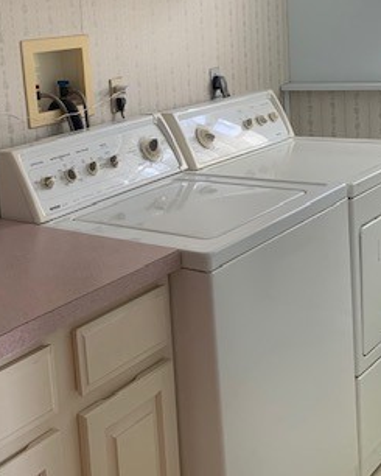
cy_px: 140
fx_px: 747
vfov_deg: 34.8
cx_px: 79
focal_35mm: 53
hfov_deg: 28.1
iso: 100
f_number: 1.8
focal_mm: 4.25
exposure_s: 1/60
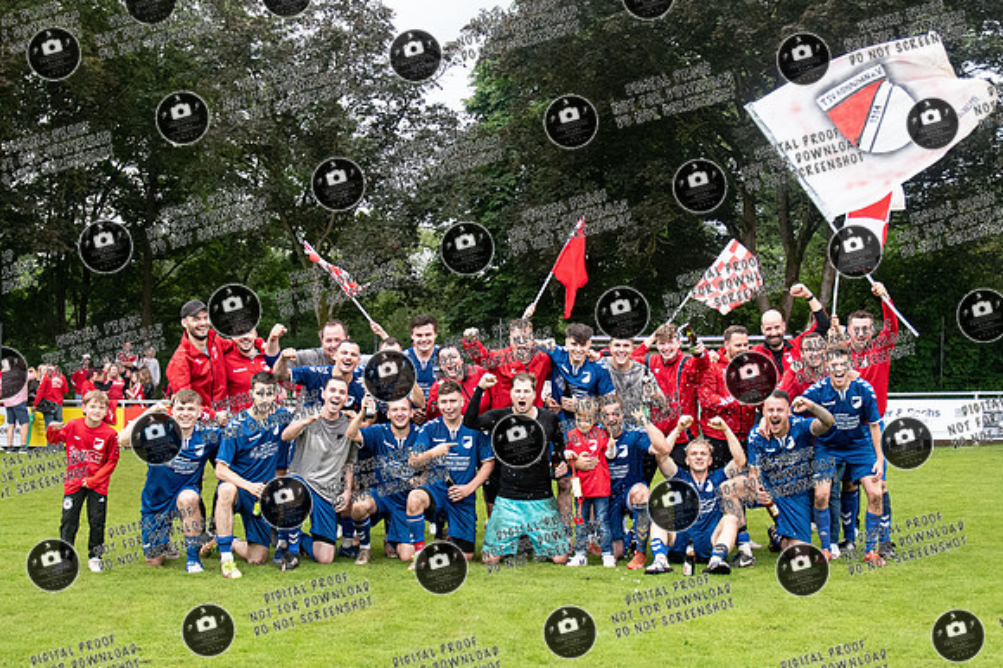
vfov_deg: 23.9
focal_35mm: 57
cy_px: 351
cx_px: 525
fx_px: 1580
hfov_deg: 35.2
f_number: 4
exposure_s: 1/640
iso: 1600
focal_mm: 28
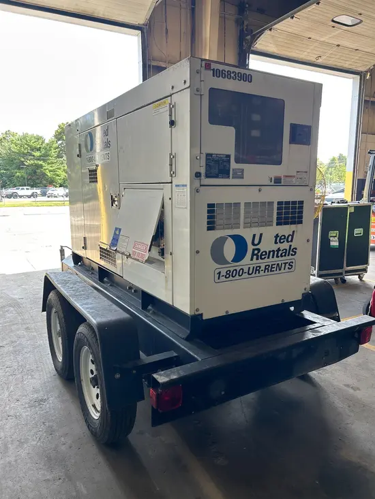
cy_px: 250
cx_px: 188
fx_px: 375
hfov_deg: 53.1
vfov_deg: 67.3
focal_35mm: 26
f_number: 1.5
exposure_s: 1/152
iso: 40
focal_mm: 5.7
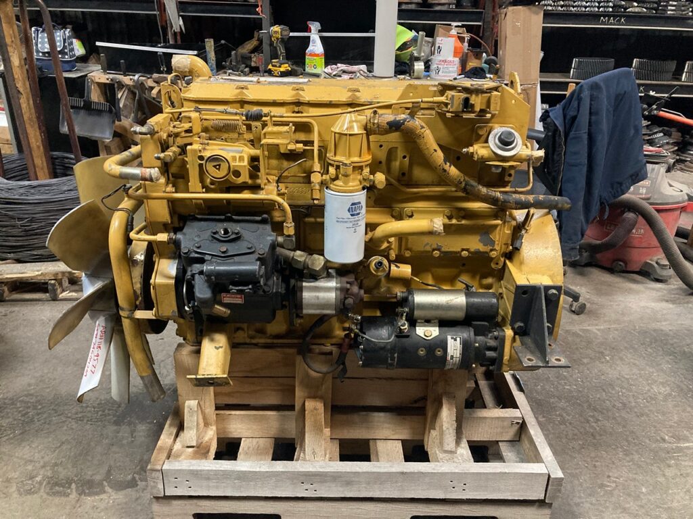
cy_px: 260
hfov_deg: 63.4
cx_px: 346
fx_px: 561
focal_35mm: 28
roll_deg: -2.0
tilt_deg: -25.6
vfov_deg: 49.7
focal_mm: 3.99
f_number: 1.8
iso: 400
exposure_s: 1/40
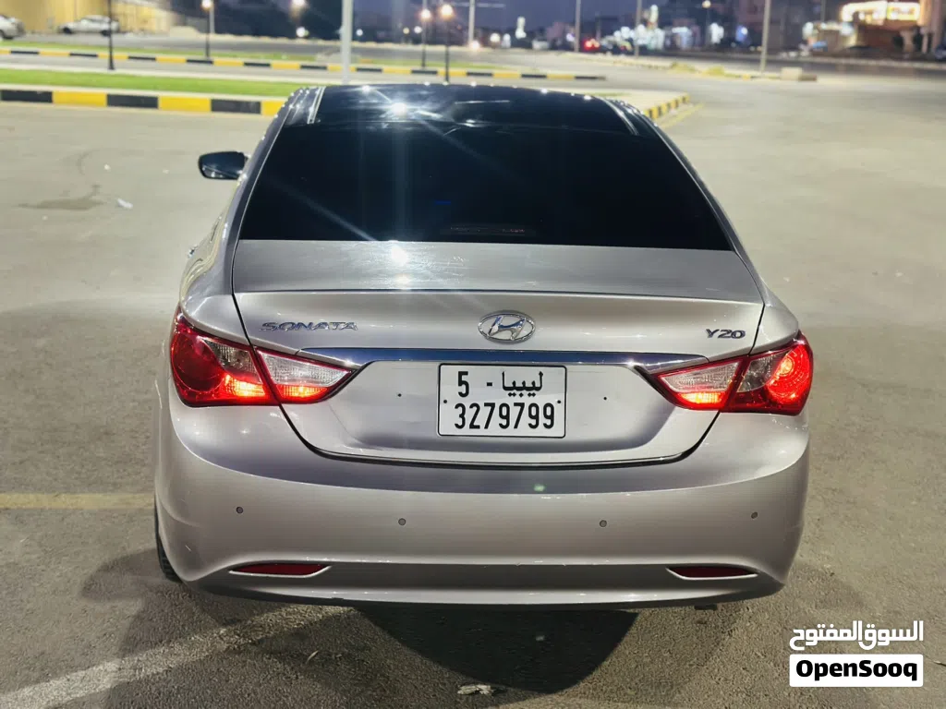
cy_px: 354
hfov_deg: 39.7
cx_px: 473
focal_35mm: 48
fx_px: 1312
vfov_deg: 30.3
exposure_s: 1/33
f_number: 1.78
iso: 400
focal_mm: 6.86
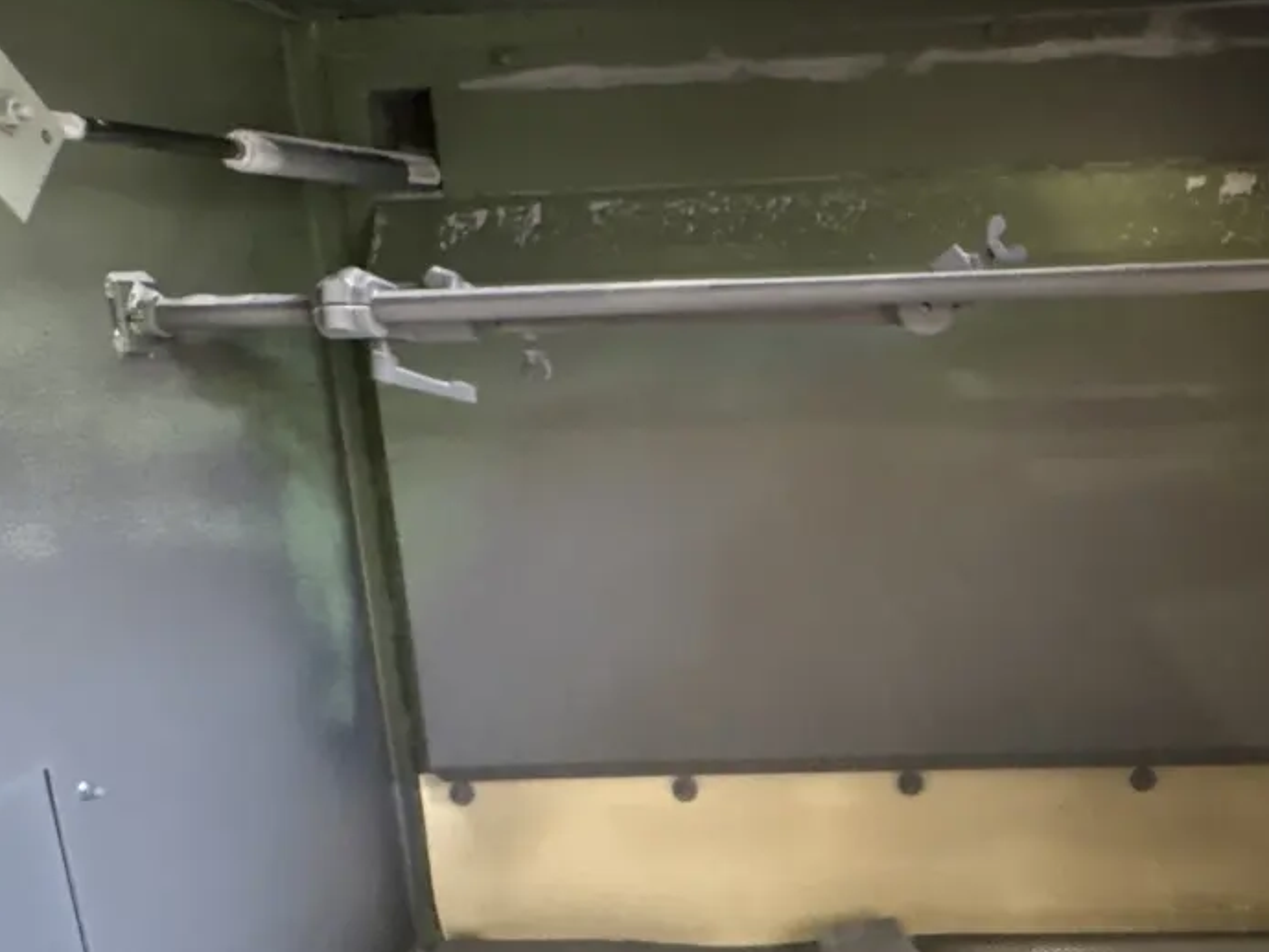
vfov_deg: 36.4
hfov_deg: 45.6
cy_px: 654
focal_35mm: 39
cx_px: 1000
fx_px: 1430
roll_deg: +2.6
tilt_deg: -13.9
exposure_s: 1/51
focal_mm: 2.22
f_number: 2.2
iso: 800
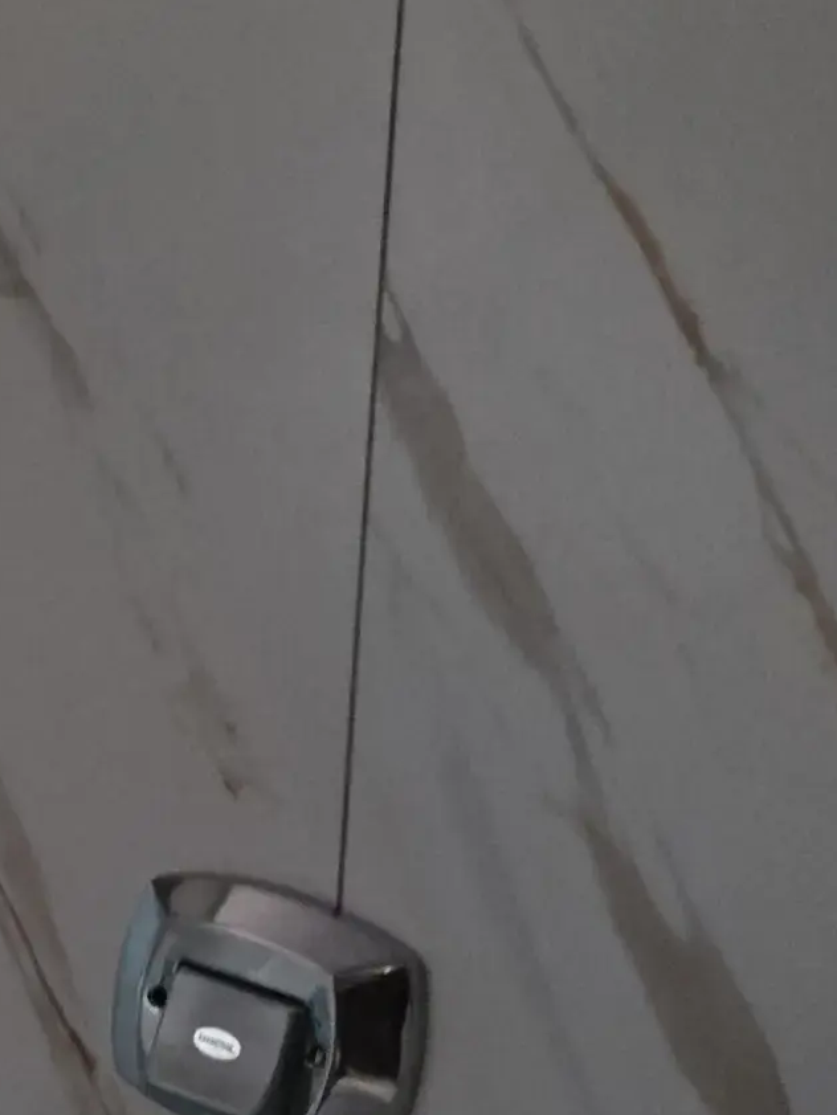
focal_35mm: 114
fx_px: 3673
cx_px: -958
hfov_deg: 11.4
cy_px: 867
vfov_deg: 17.1
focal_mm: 5.24
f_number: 1.7
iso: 1777
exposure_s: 1/24
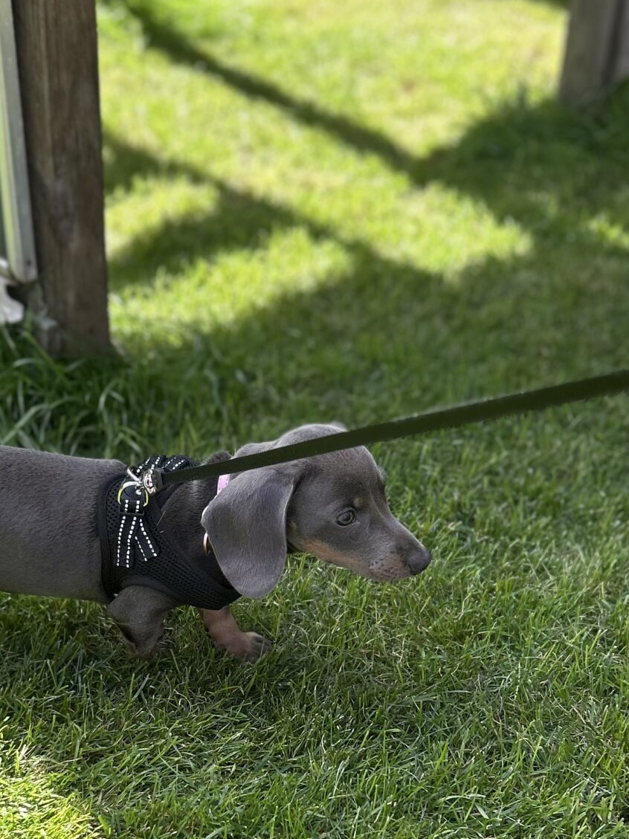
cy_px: 640
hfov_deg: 24.6
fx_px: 1429
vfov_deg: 32.0
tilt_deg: -36.4
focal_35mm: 59
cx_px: 190
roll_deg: -0.2
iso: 50
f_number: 1.5
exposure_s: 1/791
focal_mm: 5.7
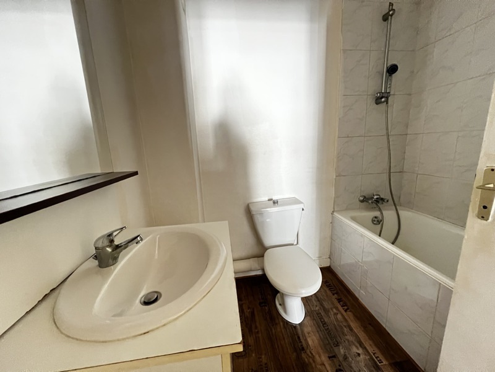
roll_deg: +2.6
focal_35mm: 13
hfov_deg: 106.2
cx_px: 248
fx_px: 186
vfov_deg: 89.9
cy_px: 186
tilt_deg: -13.1
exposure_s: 1/32
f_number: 1.8
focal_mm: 1.57
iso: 1250
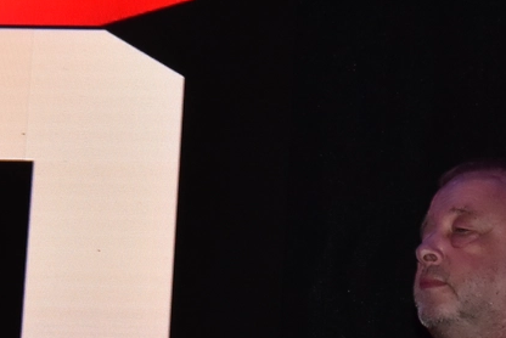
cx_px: 140
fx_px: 3952
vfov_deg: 4.9
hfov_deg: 7.3
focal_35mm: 281
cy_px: 381
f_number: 10
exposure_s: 1/200
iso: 2000
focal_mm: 52
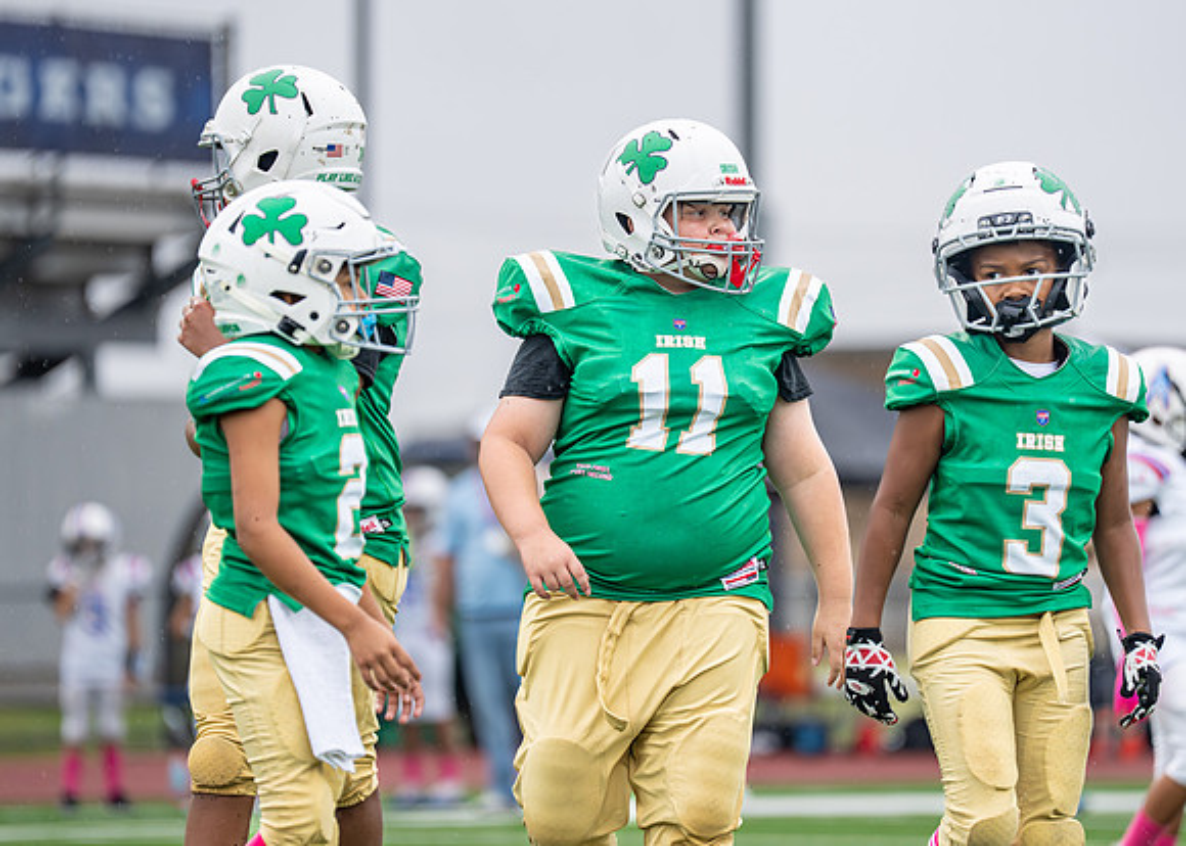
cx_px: 655
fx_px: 8650
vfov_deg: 5.6
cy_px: 376
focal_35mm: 257
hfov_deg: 7.8
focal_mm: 200
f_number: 2.8
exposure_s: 1/1000
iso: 400
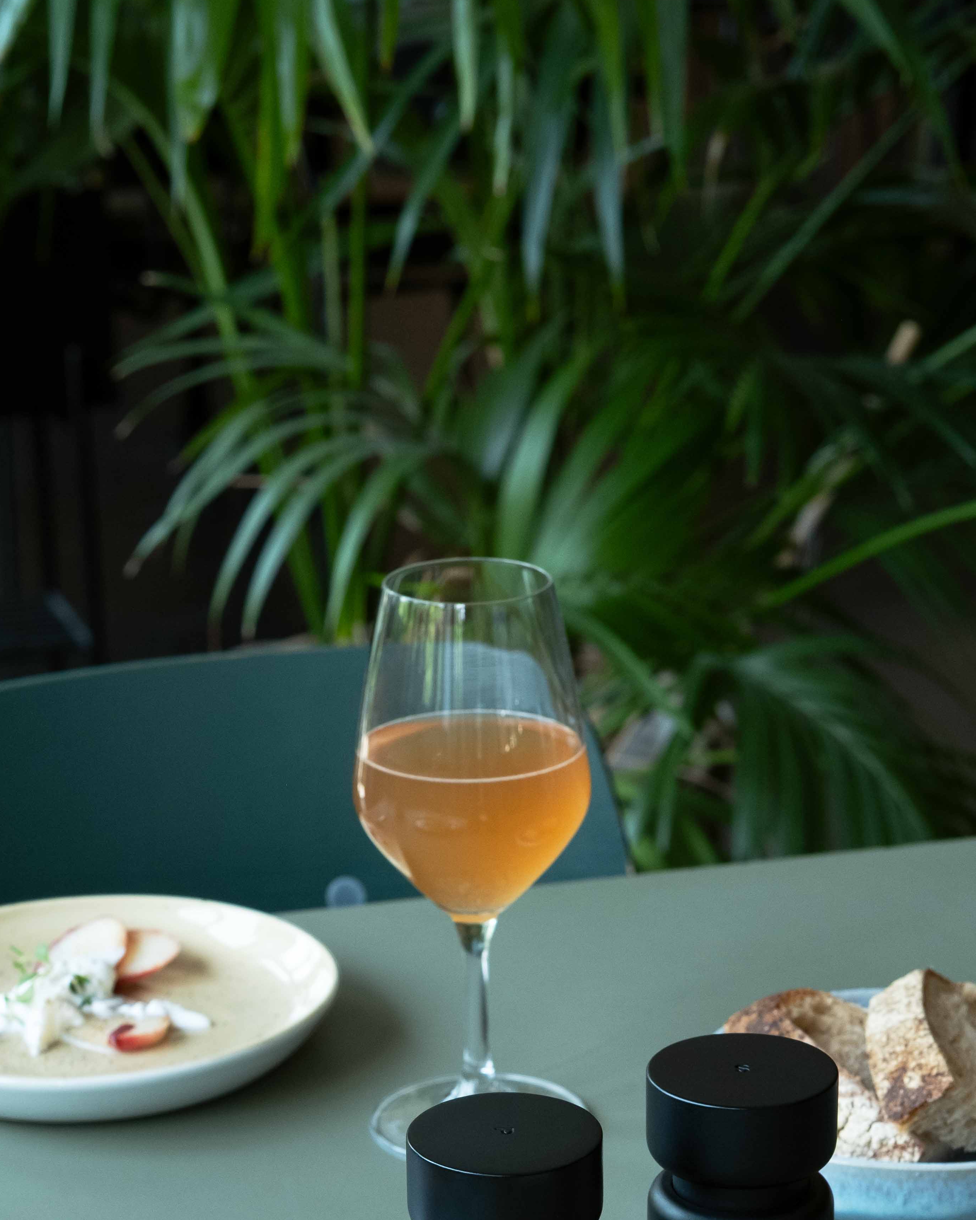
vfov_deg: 20.9
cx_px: 502
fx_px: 3250
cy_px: 1031
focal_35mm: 90
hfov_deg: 17.1
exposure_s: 1/60
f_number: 6.4
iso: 800
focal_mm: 35
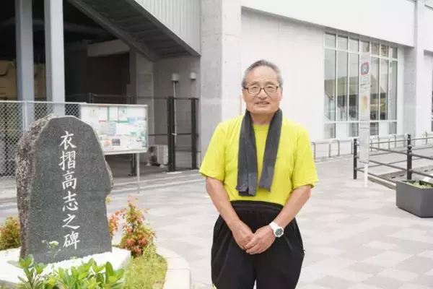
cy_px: 144
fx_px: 505
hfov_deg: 46.4
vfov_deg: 31.9
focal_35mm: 42
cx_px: 216
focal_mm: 28
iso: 100
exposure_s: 1/160
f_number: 5.6
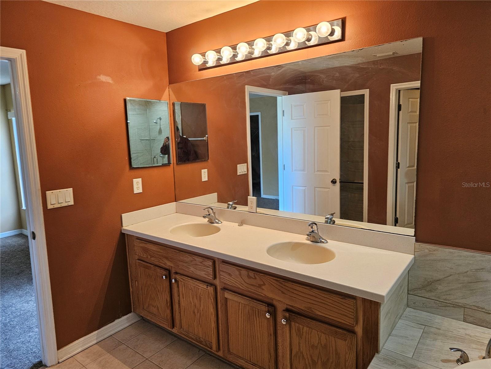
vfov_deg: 58.9
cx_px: 246
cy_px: 184
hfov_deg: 73.9
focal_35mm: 23
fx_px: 326
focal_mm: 6.3
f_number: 1.7
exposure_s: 1/120
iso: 320
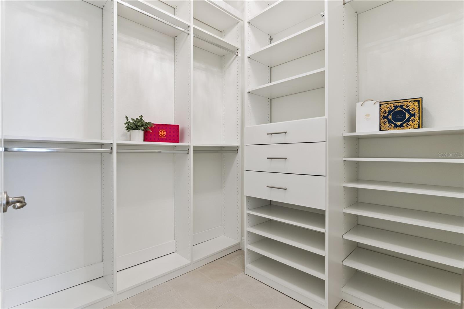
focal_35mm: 16
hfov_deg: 96.7
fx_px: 206
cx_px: 232
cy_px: 154
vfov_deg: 73.7
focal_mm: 16
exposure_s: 1/10
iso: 800
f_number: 10
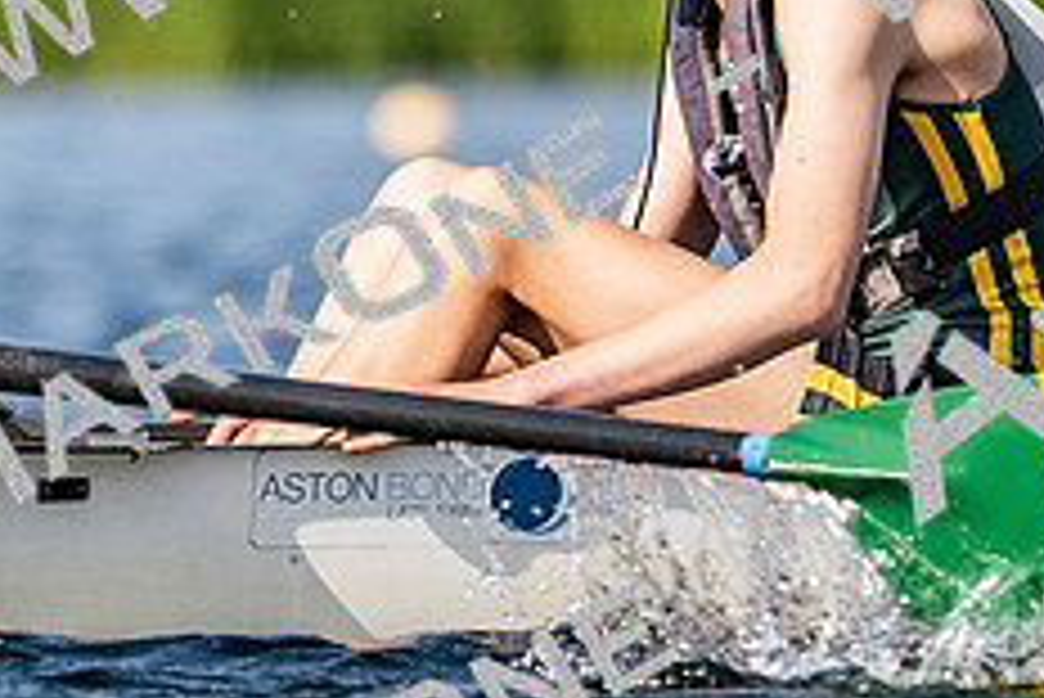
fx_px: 43438
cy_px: 99
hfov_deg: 1.4
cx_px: 504
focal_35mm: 1497
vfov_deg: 0.9
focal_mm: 400
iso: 180
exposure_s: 1/2500
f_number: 4.5
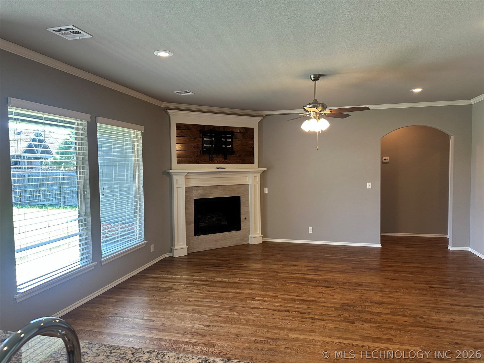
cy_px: 182
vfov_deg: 56.8
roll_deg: +0.4
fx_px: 336
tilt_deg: -2.8
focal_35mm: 24
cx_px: 242
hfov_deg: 71.6
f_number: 1.78
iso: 160
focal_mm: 6.86
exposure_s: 1/120
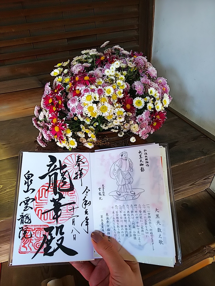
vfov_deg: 76.4
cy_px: 143
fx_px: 182
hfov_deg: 61.1
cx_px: 108
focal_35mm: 22
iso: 125
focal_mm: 3.4
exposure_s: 1/30
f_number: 1.94
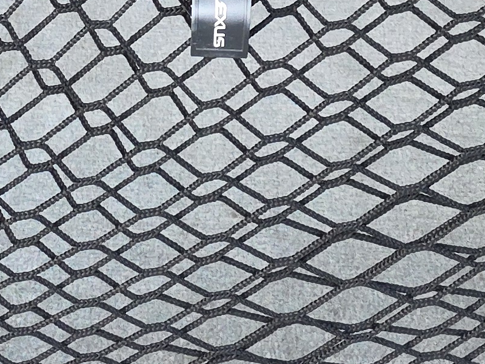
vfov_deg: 11.1
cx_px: 95
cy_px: -467
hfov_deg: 17.0
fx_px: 1611
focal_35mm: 115
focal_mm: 6.3
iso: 250
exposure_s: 1/120
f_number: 1.7
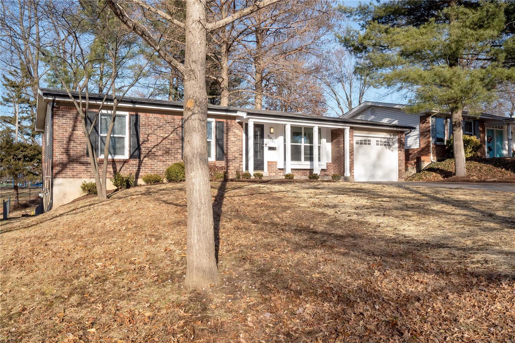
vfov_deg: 46.4
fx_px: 400
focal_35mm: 28
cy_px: 172
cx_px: 258
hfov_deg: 65.5
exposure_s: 1/500
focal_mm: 14
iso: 400
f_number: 8
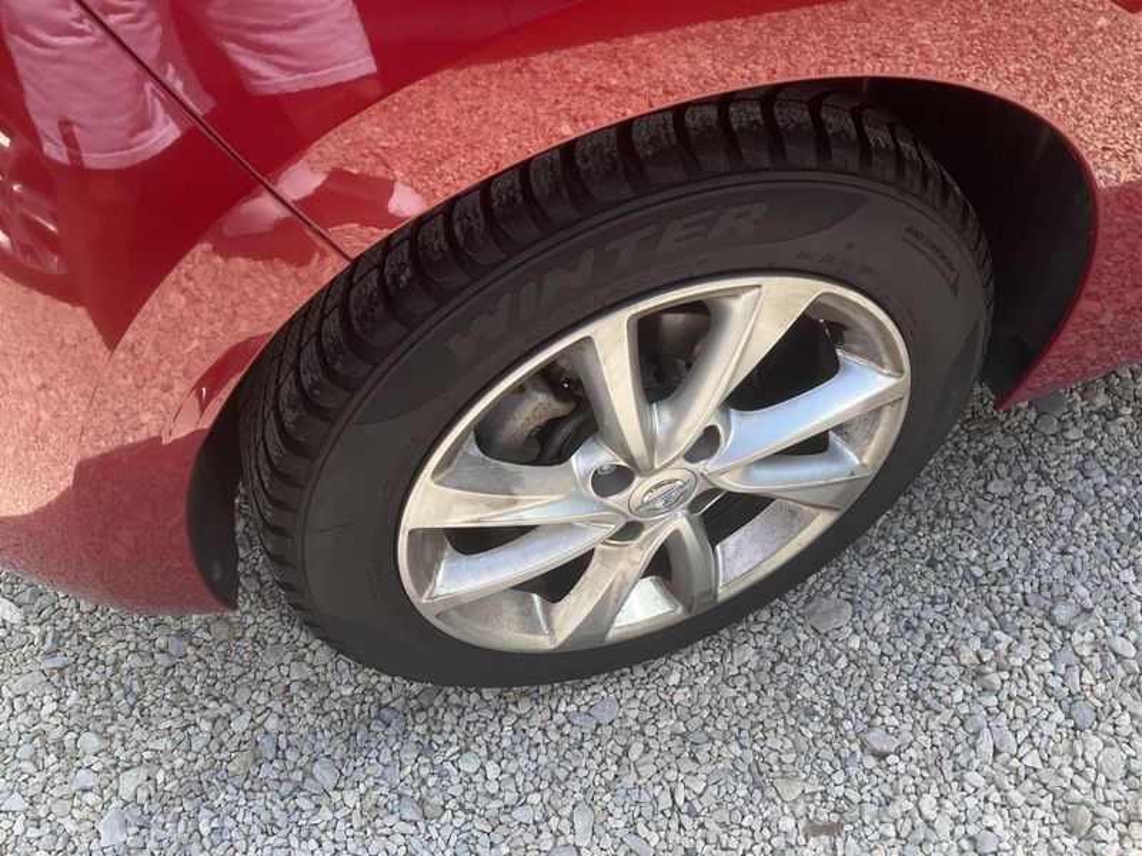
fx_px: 957
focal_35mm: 29
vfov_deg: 48.2
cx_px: 571
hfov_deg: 61.7
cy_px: 428
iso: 25
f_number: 1.8
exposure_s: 1/454
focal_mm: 3
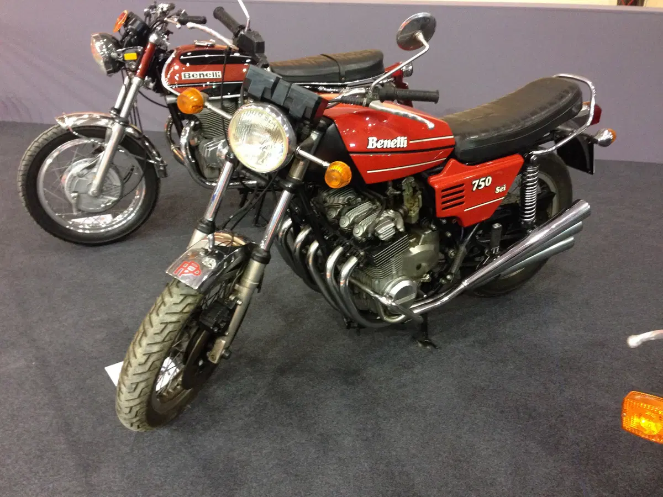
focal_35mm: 33
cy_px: 248
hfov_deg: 55.4
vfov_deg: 42.9
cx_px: 332
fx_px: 632
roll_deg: +0.5
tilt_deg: -28.1
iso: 320
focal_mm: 4.12
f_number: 2.4
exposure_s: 1/20
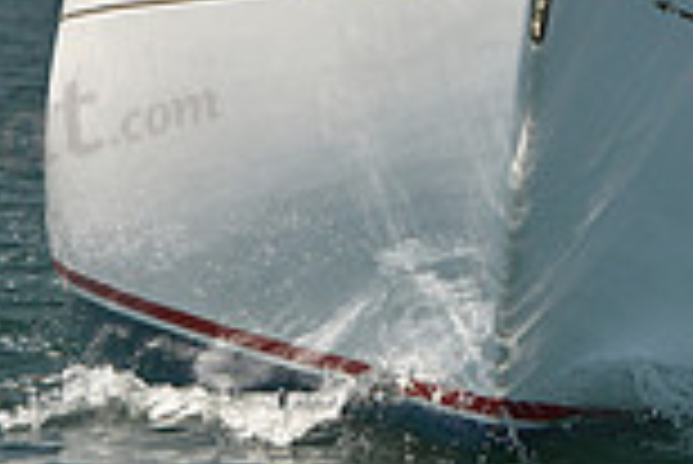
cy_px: -128
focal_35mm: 622
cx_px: 454
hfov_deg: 3.3
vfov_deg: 2.2
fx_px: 11985
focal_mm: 165
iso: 250
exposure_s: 1/800
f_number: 5
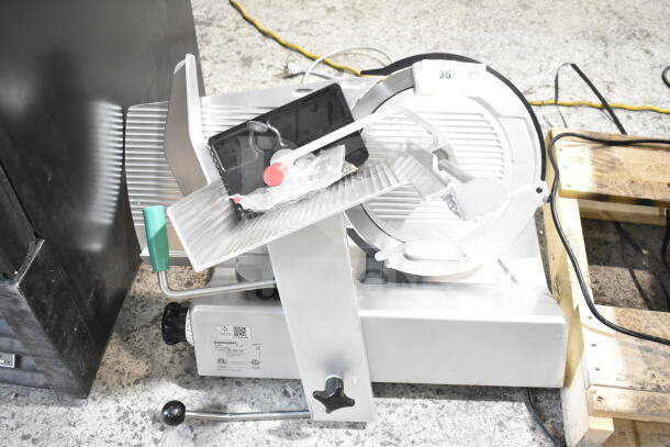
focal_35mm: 34
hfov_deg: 55.1
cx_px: 335
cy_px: 224
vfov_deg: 38.4
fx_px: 642
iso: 1600
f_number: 4
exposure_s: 1/60
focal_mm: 23
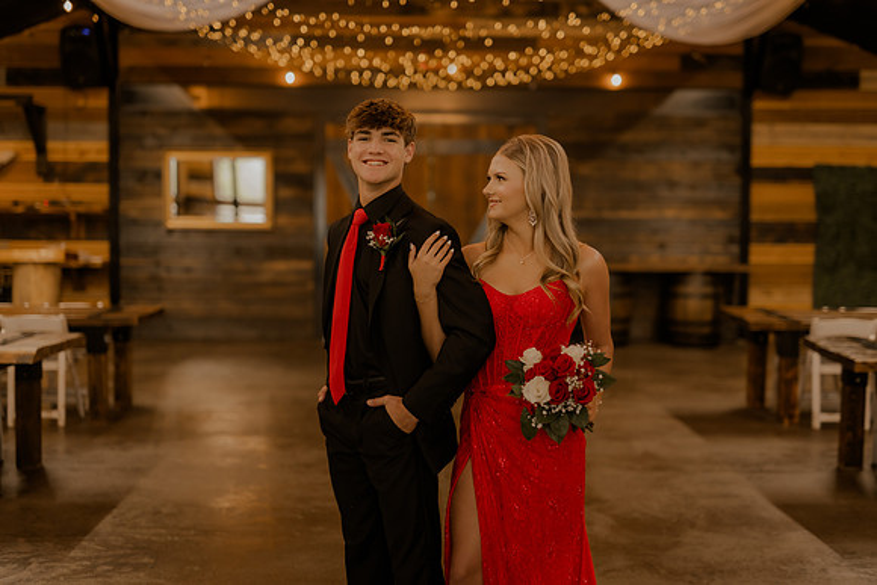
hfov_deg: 39.6
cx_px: 438
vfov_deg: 27.0
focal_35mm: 50
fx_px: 1218
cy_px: 292
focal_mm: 50
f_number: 1.4
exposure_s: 1/100
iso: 640
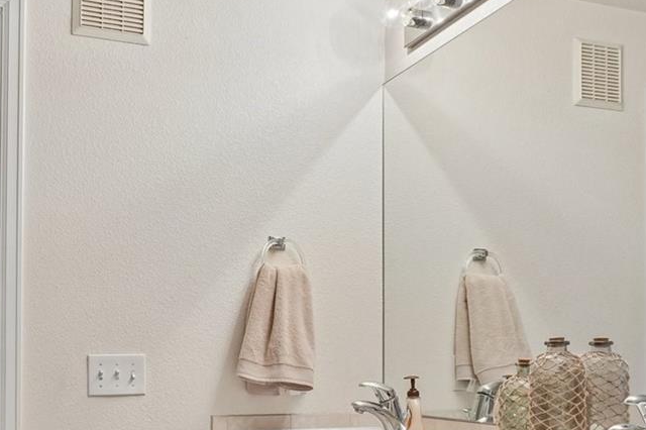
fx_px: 740
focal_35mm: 41
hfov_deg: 46.8
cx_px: 248
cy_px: 379
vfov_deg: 31.1
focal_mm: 11
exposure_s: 1/30
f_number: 8
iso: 400
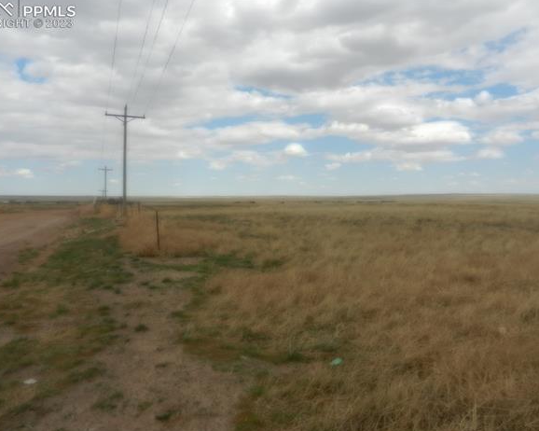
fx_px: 431
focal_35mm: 27
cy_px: 219
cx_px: 257
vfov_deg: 53.2
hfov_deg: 64.1
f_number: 3.5
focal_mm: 4.5
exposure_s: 1/1600
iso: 160
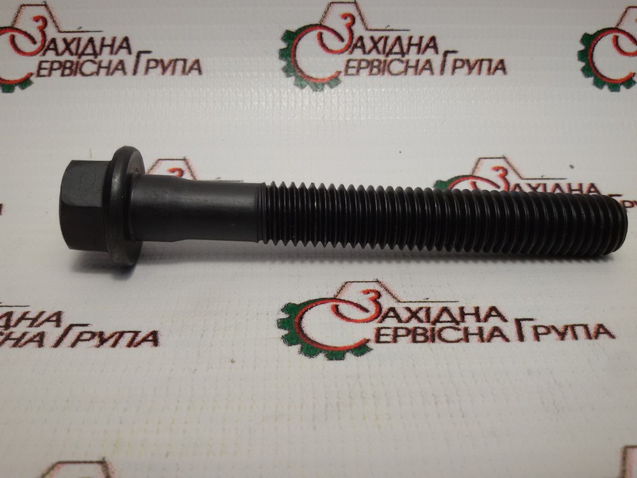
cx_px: 318
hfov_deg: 58.4
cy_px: 239
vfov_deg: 45.4
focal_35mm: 31
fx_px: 570
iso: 50
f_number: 2.4
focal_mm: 2.93
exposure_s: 1/100
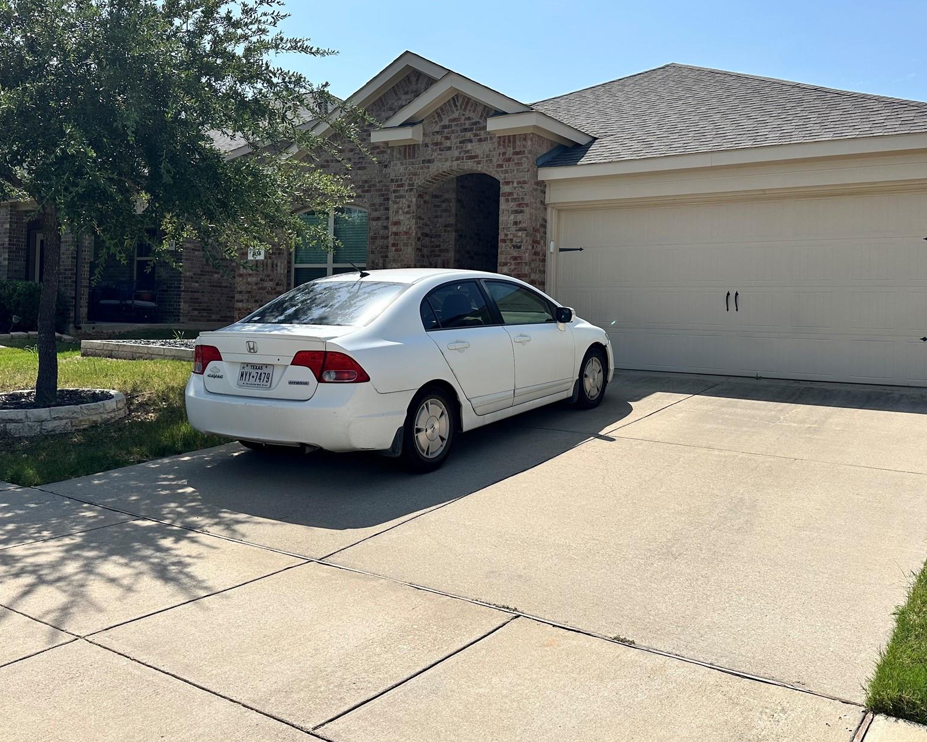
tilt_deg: +1.6
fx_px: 850
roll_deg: -1.5
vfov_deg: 46.9
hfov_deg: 57.1
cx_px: 495
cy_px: 306
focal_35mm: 31
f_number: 1.78
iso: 80
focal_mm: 6.86
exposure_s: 1/7042
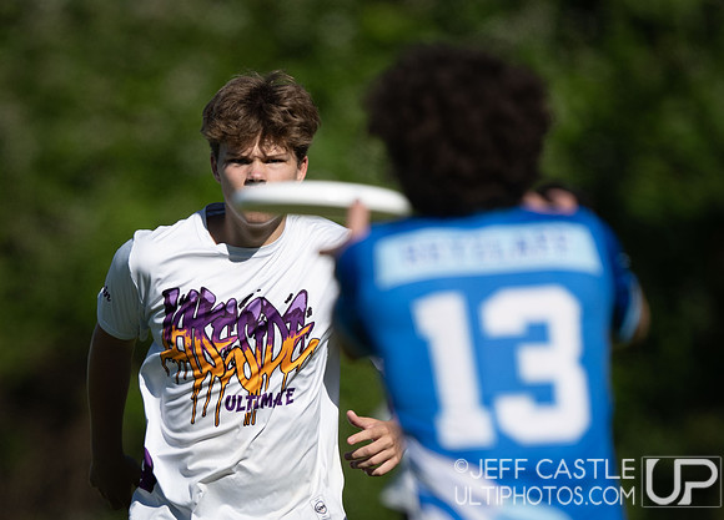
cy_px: 596
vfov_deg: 1.3
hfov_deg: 1.8
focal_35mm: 1132
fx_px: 23338
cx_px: 143
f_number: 2.8
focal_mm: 400
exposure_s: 1/2000
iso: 72
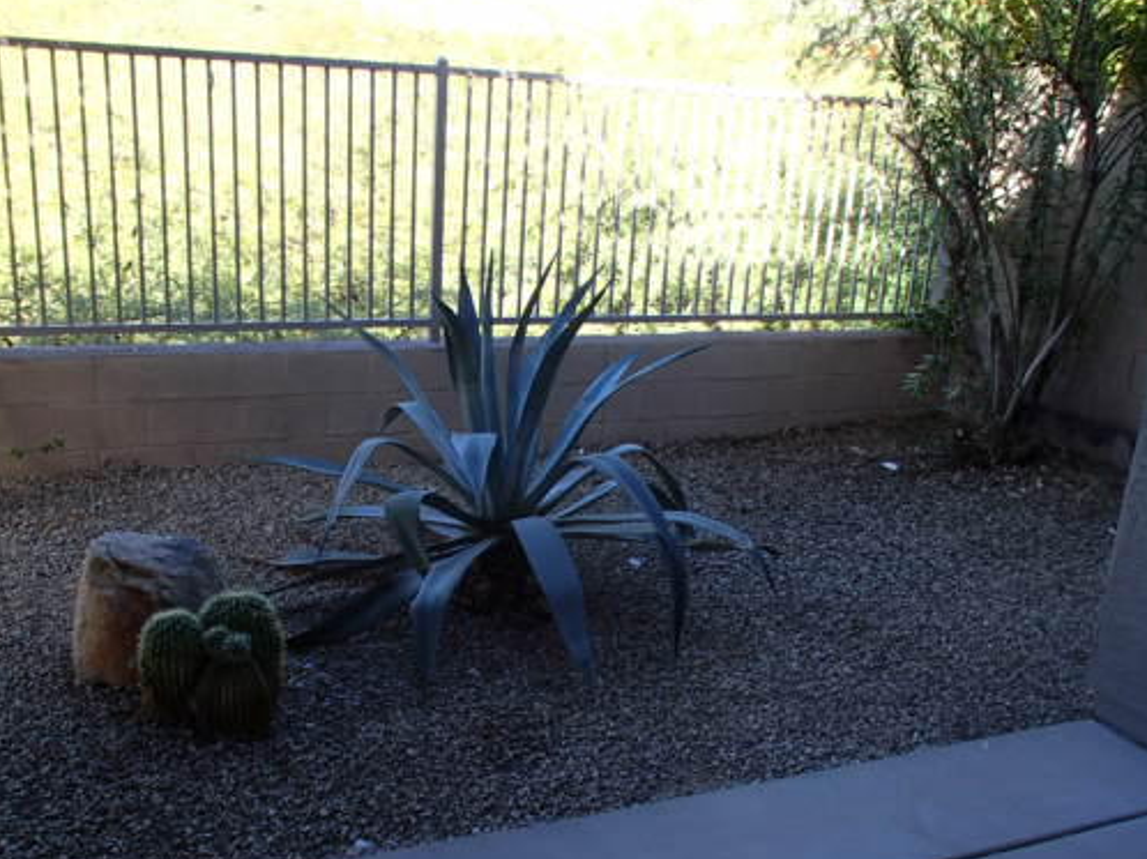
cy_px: 520
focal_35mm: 36
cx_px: 509
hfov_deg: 51.3
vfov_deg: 39.4
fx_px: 1192
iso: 100
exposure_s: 1/100
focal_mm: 5
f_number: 3.9
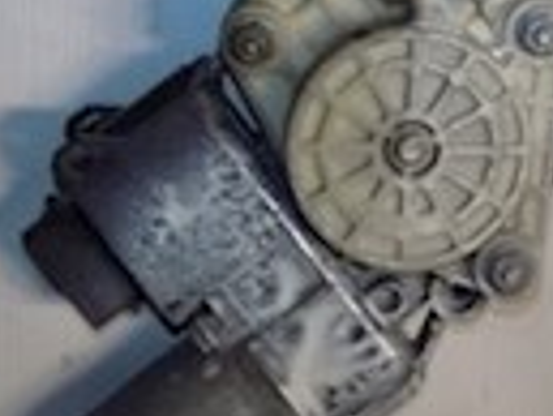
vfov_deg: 11.8
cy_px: -382
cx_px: 540
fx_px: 1823
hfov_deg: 16.9
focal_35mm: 114
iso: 320
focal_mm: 4
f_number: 3.1
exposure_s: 1/30
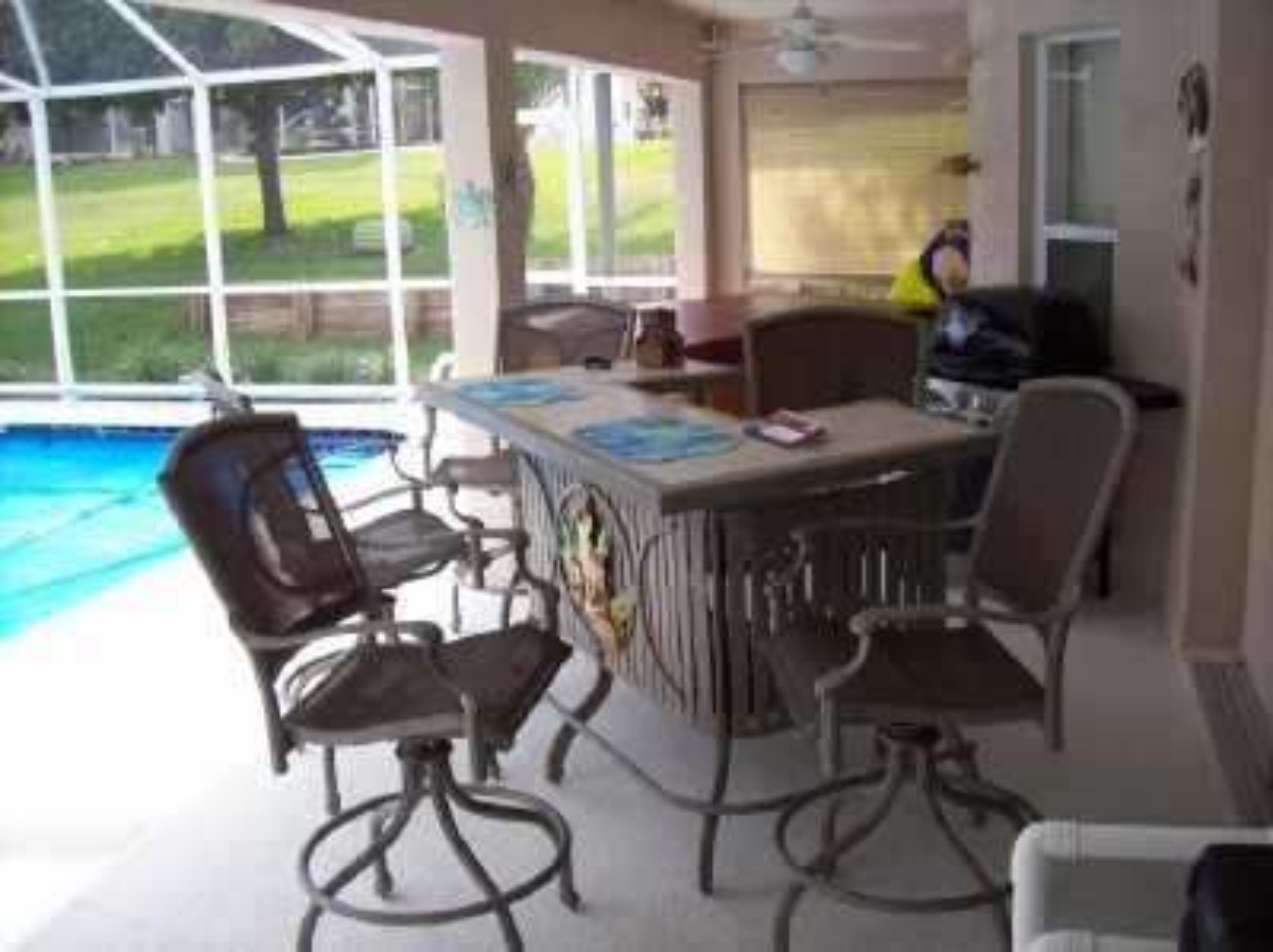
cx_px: 636
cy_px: 476
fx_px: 1322
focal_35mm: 36
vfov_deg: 39.6
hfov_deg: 51.4
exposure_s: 1/198
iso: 80
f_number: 2.7
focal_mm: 6
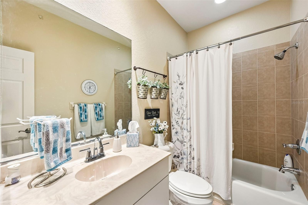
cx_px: 154
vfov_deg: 81.2
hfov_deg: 104.3
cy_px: 102
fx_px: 120
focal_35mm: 14
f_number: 8
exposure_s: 1/80
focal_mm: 14
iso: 400
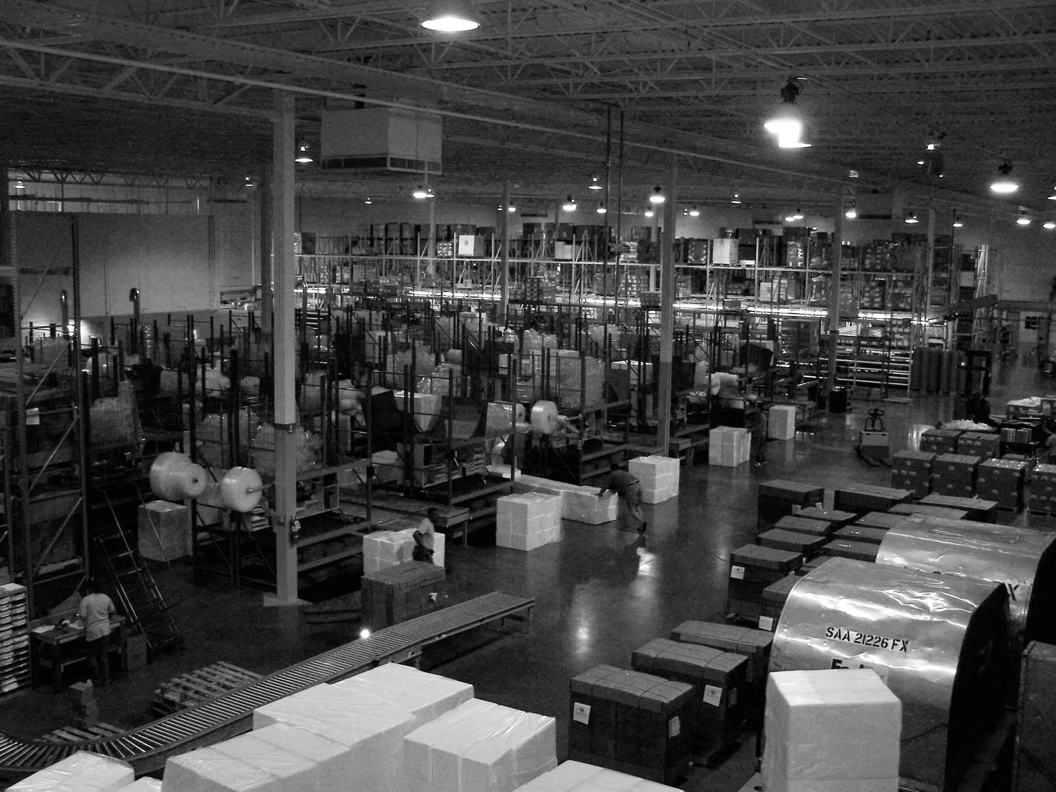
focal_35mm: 38
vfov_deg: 37.7
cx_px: 528
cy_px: 396
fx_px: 1159
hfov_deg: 49.0
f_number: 2.8
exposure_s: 1/60
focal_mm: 6.3
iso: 140
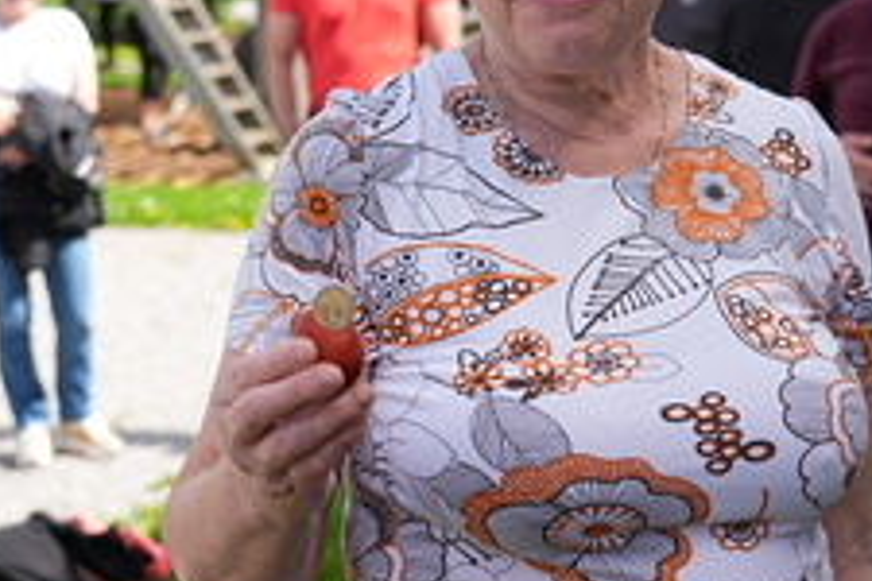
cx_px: 422
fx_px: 2083
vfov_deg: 15.9
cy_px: 221
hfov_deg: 23.6
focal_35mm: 86
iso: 250
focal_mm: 43
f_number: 4
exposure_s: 1/1000
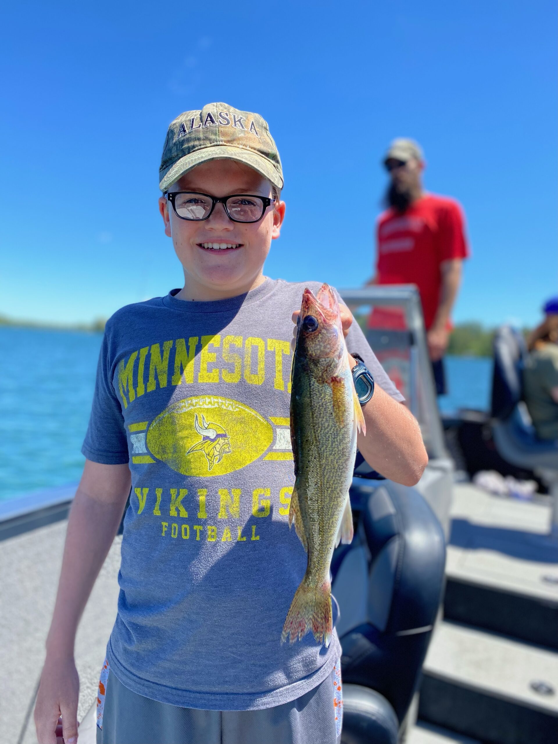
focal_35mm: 26
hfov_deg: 53.1
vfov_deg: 67.3
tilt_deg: -1.7
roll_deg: -4.2
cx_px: 279
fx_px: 559
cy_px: 372
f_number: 1.8
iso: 32
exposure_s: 1/1447
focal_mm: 4.25
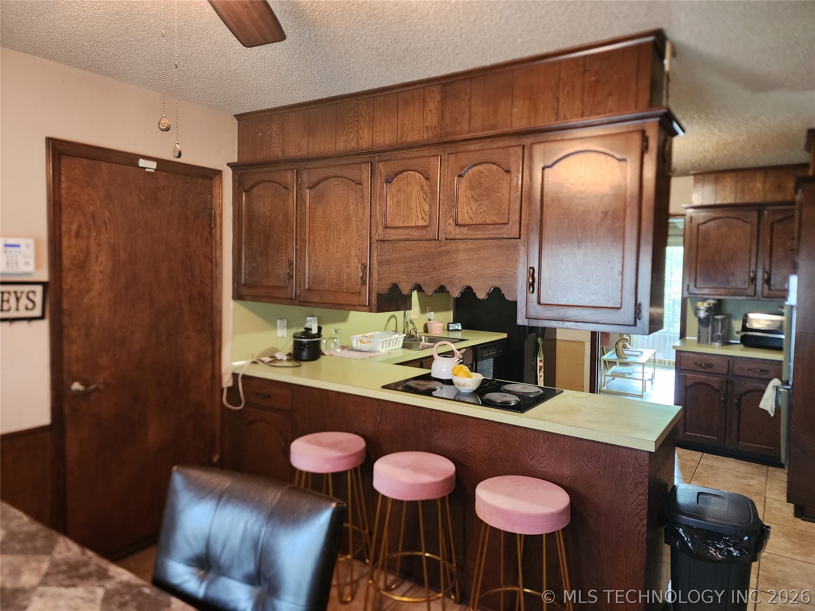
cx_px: 408
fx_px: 542
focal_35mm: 23
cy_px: 306
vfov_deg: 58.9
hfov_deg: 73.9
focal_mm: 6.4
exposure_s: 1/40
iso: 640
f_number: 1.8
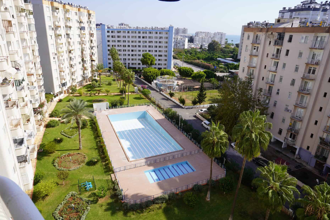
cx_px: 156
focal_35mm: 22
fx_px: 202
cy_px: 103
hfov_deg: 78.5
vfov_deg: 57.2
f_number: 9
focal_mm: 20
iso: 100
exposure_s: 1/125
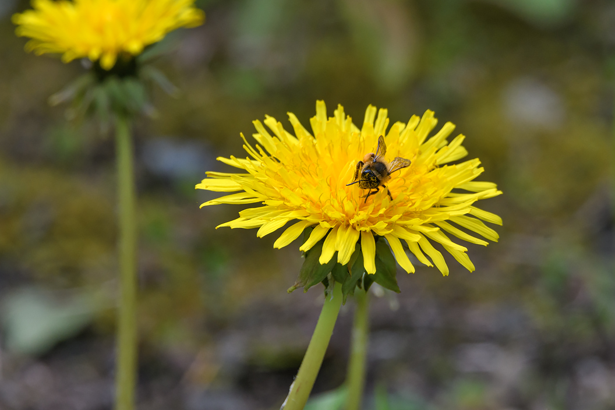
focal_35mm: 1023
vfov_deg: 1.3
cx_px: 333
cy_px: 179
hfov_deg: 2.0
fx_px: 17475
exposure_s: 1/320
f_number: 9
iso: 400
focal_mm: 600
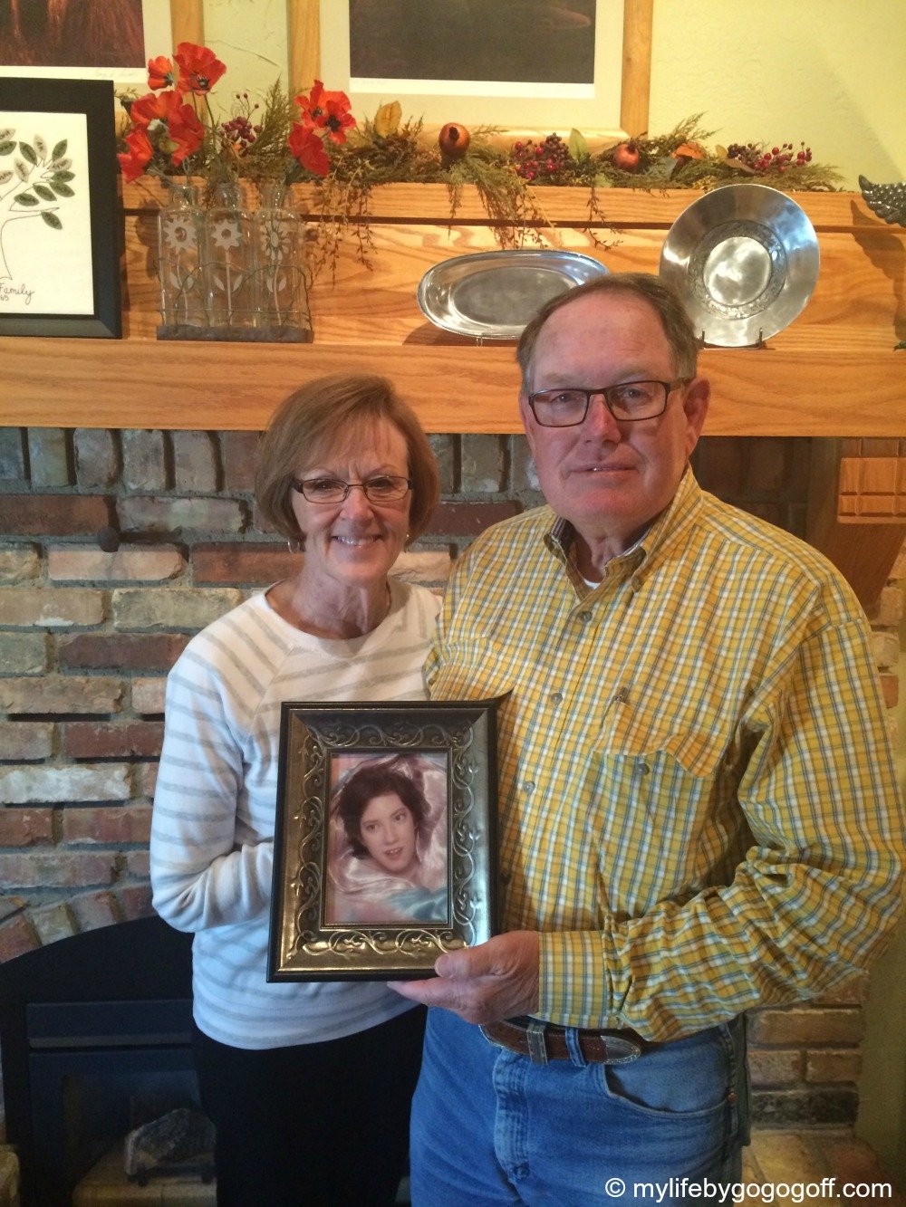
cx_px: 453
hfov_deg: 48.2
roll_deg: +0.2
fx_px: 1012
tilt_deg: -10.7
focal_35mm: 29
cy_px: 604
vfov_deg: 61.7
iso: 320
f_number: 2.2
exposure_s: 1/17
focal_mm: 4.15
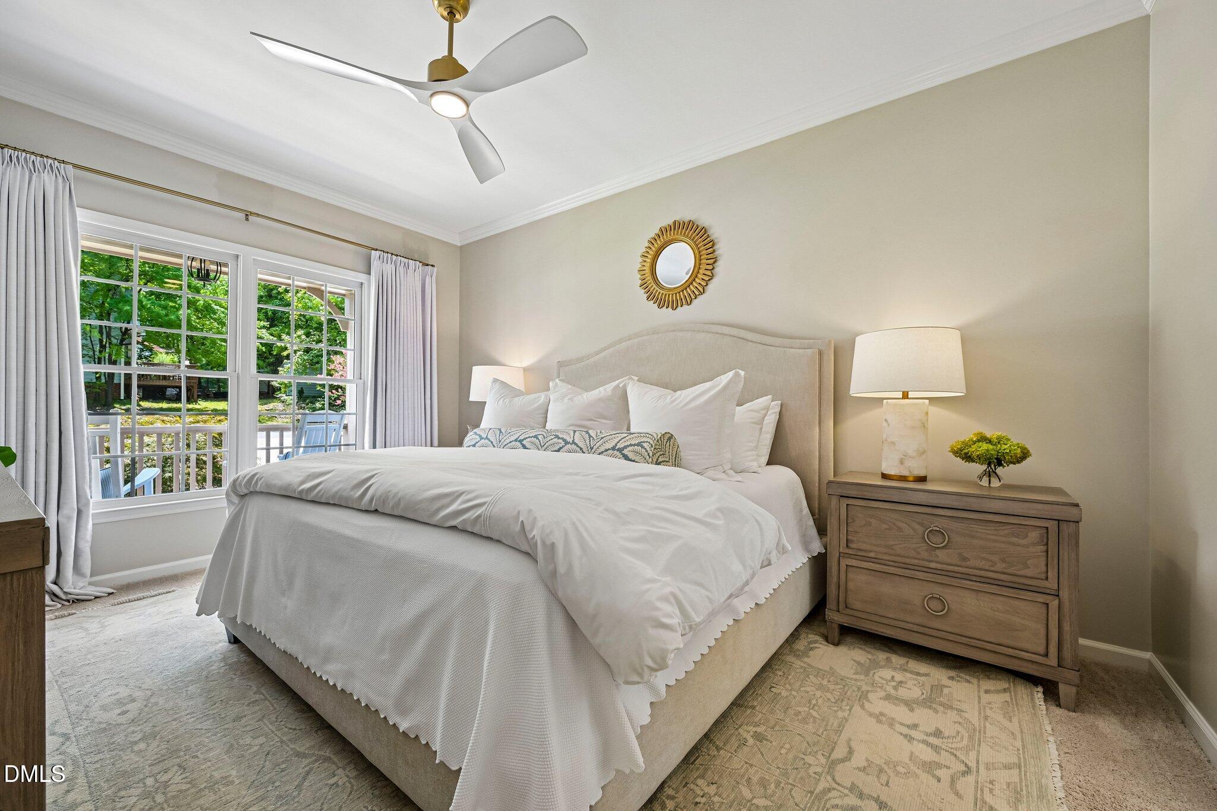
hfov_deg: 104.3
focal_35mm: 14
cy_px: 406
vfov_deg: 81.2
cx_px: 608
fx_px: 473
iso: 250
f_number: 8
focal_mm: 14
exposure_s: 1/15
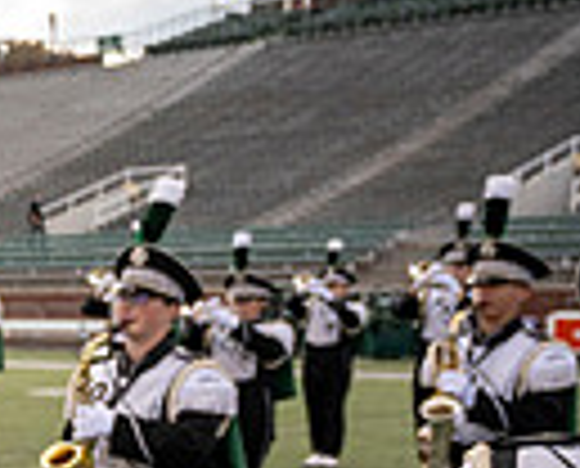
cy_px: 448
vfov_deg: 15.1
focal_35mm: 101
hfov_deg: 14.4
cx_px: -706
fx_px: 1739
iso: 500
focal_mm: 24
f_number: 4
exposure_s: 1/2000
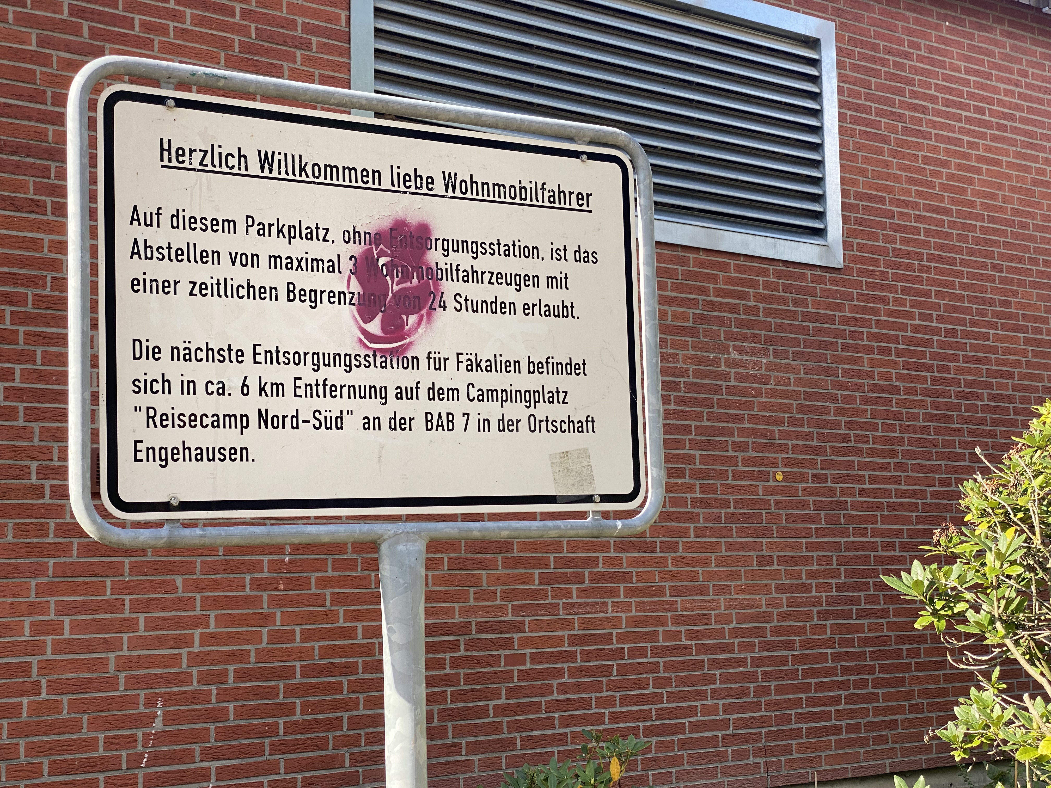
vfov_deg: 28.0
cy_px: 394
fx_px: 1579
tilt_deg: +7.5
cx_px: 526
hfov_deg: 36.8
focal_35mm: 52
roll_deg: +0.2
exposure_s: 1/268
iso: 20
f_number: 2
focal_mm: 6
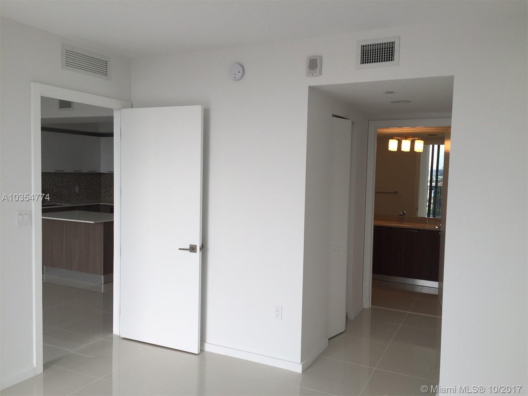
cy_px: 198
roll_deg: -2.4
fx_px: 442
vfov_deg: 48.2
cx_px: 264
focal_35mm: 29
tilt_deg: -3.5
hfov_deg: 61.7
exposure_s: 1/120
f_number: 2.2
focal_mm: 4.15
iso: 32
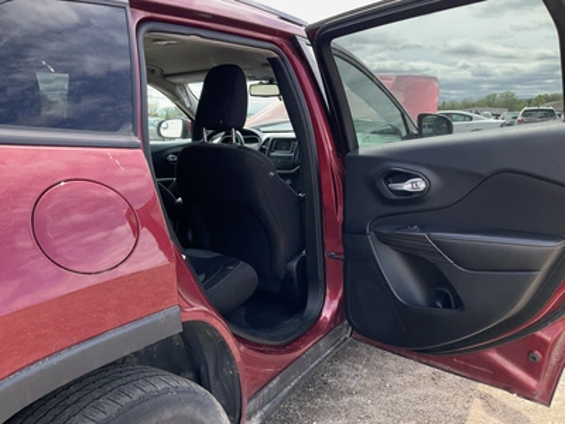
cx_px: 282
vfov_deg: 48.2
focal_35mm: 29
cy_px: 212
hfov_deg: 61.7
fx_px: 473
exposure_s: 1/302
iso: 25
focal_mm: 3
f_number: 1.8
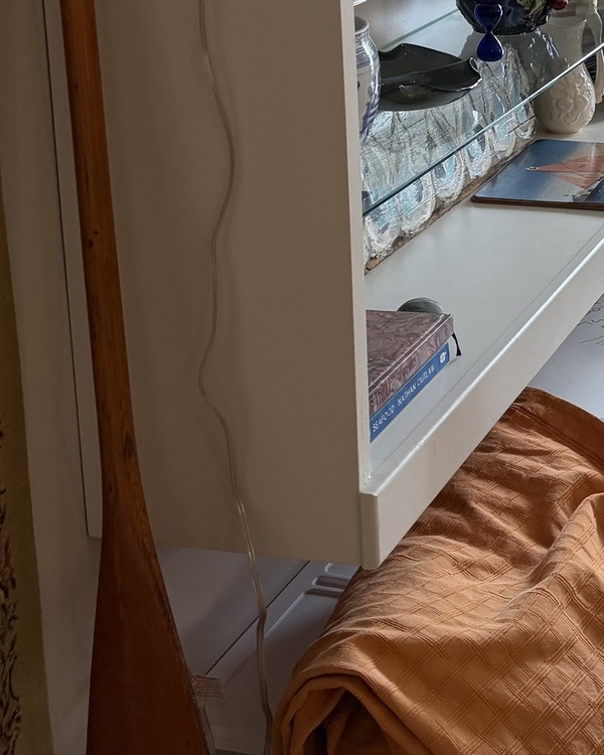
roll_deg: -0.8
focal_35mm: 72
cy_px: -1
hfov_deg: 19.2
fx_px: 1609
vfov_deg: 25.1
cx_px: 841
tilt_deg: -10.6
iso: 125
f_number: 1.78
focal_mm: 6.76
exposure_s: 1/120
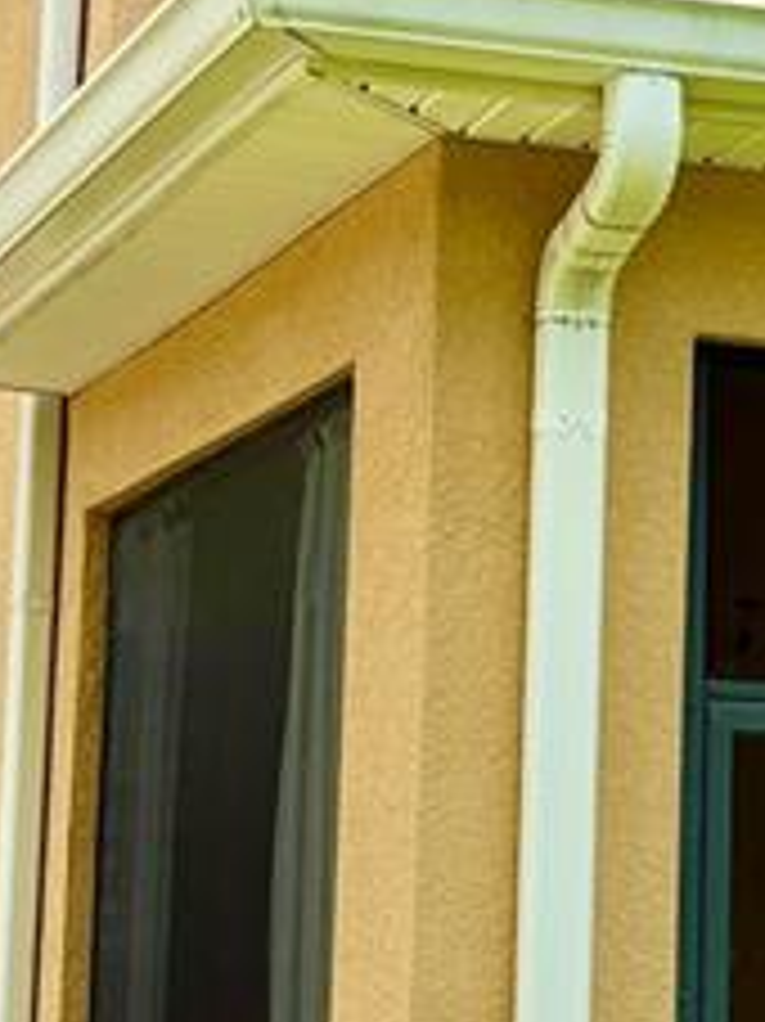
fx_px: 3746
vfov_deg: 15.5
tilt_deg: +9.1
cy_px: 374
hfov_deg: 11.6
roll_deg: -1.6
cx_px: 670
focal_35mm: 127
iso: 80
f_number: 1.78
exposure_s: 1/5319
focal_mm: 6.76
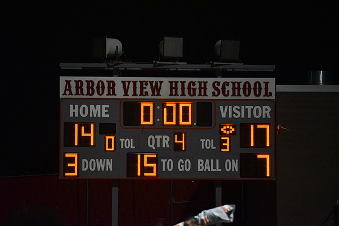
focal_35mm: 200
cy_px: 113
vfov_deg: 6.9
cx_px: 170
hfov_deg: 10.3
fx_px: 1884
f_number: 2.8
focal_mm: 200
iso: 12800
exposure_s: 1/1000
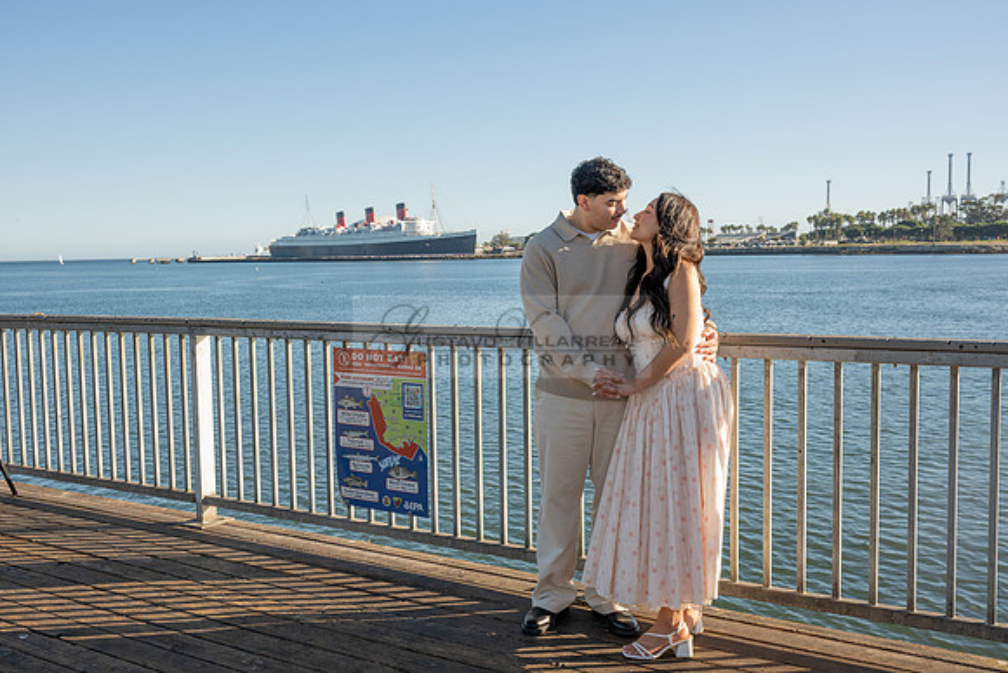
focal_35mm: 36
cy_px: 336
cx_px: 504
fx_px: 1008
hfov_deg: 53.1
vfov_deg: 36.9
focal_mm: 36
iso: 200
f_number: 9
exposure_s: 1/200
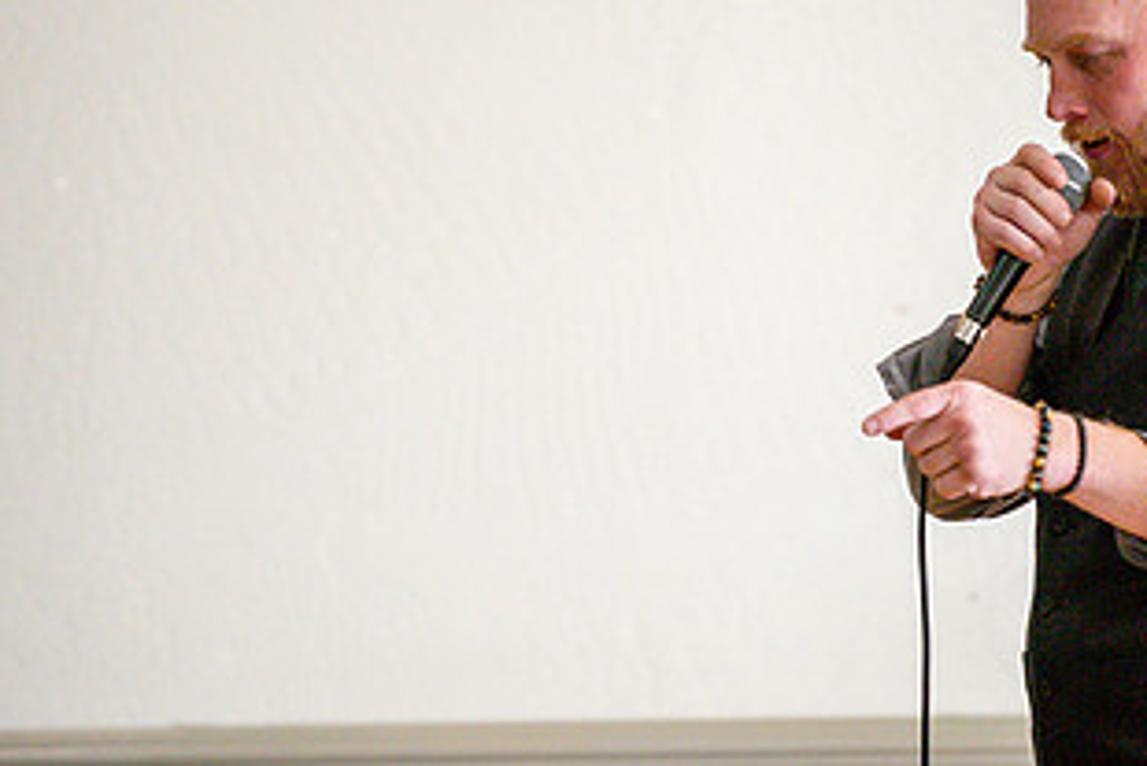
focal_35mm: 387
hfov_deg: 5.3
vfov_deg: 3.6
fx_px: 12335
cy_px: 242
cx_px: 855
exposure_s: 1/500
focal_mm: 200
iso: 2000
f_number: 2.8
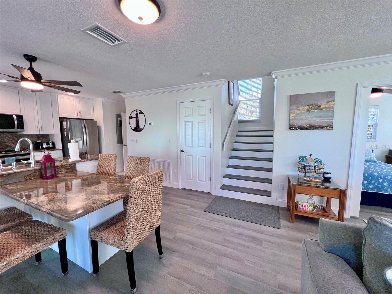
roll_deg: +0.8
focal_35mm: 13
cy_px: 147
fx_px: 147
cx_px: 196
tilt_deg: -5.3
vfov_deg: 89.9
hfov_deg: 106.2
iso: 100
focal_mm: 1.57
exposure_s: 1/120
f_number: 1.8
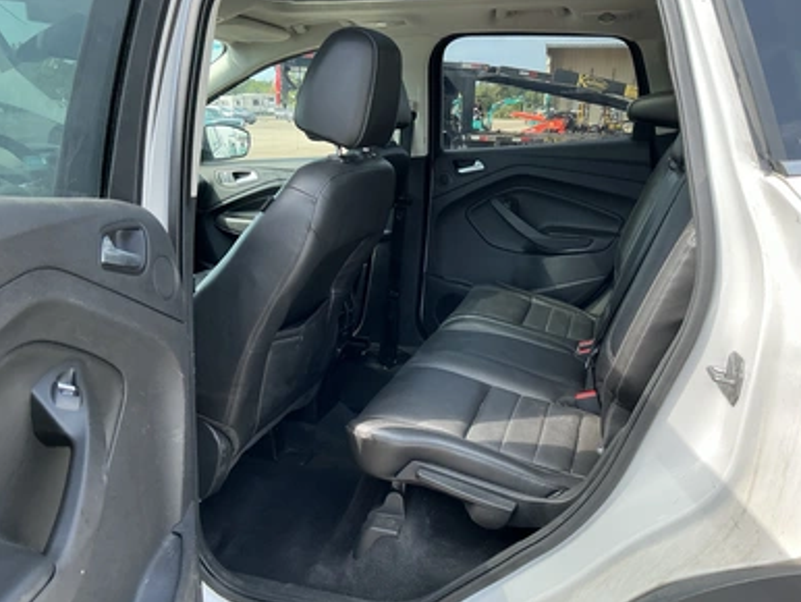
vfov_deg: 48.3
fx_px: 671
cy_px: 303
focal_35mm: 29
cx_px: 413
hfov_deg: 61.6
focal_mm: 3
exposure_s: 1/206
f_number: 1.8
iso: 25
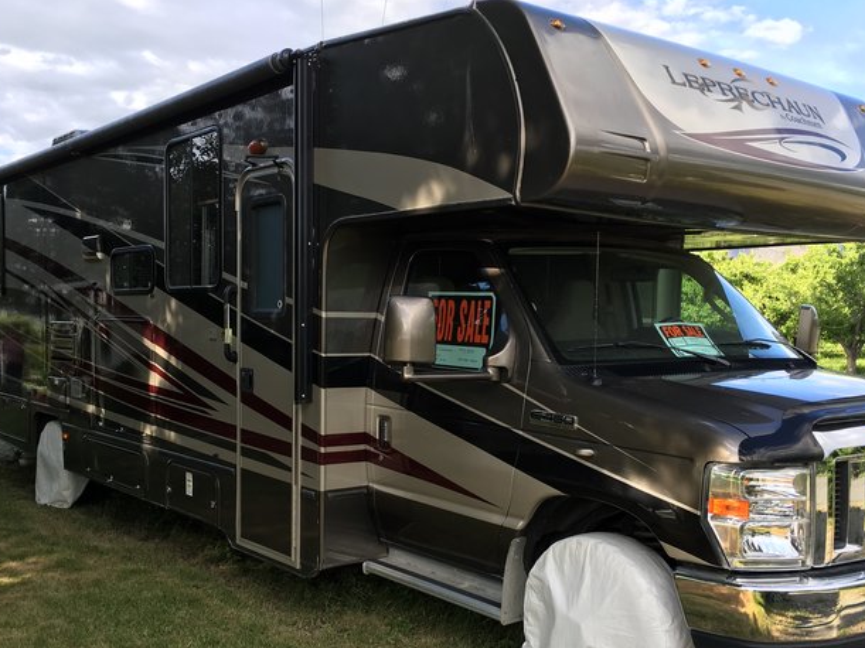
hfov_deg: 49.0
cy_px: 393
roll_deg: +0.4
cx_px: 409
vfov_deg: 37.5
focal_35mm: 38
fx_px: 949
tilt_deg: -4.5
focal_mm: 4.15
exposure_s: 1/381
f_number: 2.2
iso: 25
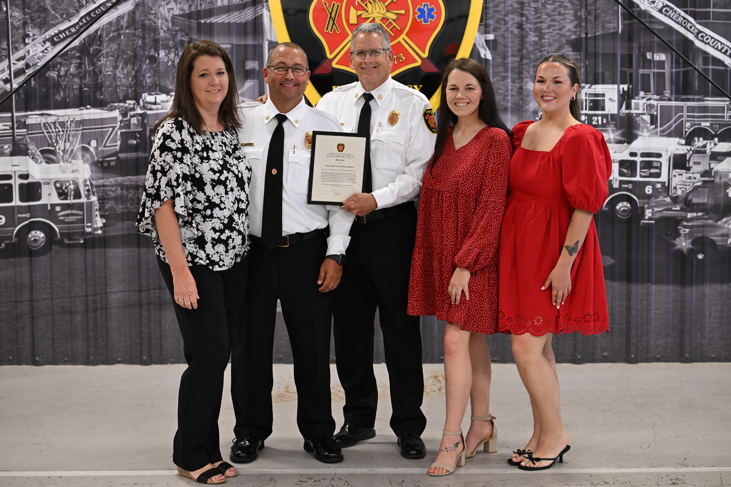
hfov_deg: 28.8
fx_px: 1421
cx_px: 366
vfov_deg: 19.5
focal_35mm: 70
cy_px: 244
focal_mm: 70
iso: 1600
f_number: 3.2
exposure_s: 1/100
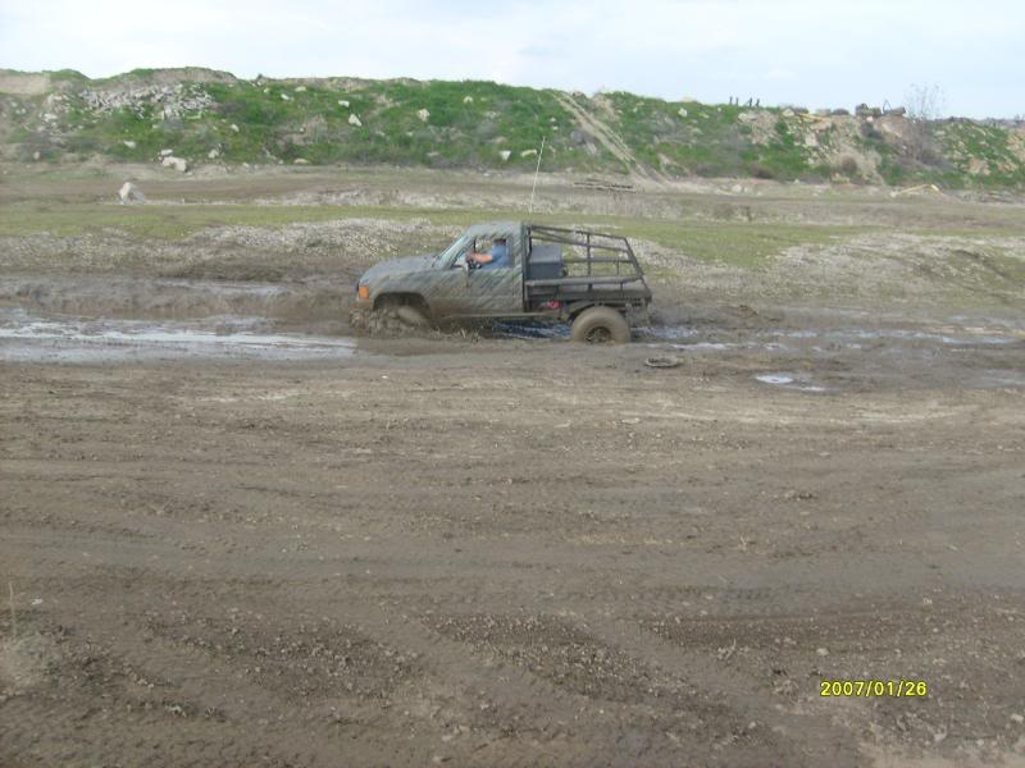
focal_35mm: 35
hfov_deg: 52.6
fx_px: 1036
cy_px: 384
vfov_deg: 40.7
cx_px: 512
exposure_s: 1/90
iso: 80
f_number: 7.1
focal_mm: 5.8
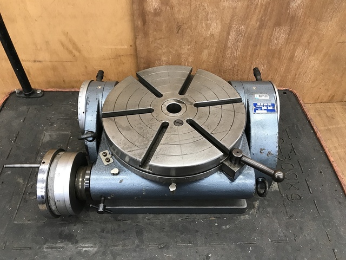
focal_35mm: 28
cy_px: 130
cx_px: 173
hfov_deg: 63.4
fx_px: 280
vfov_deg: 49.7
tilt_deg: -48.8
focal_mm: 3.99
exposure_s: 1/15
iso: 50
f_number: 1.8
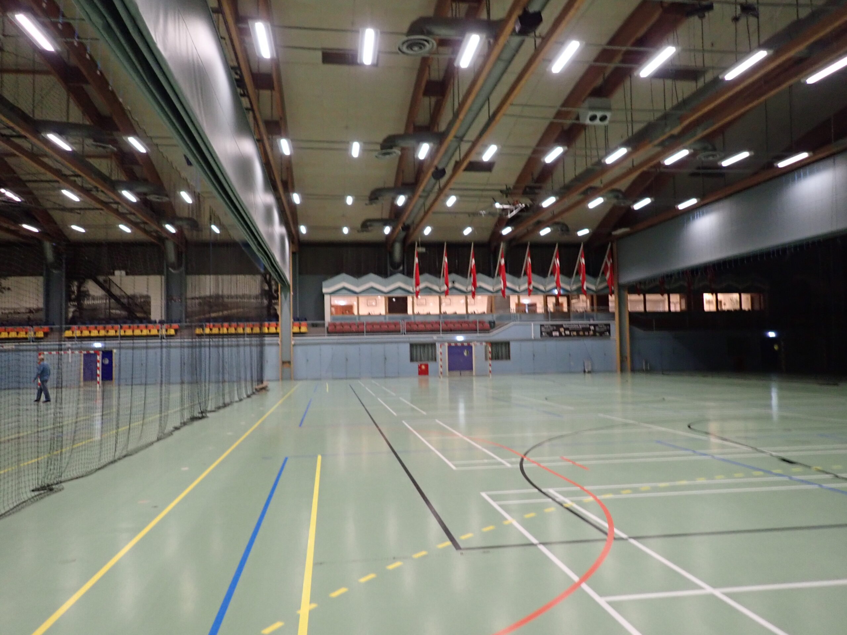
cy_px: 318
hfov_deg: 69.4
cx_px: 424
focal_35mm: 25
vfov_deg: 54.9
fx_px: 612
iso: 640
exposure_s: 1/30
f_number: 2
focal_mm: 4.5
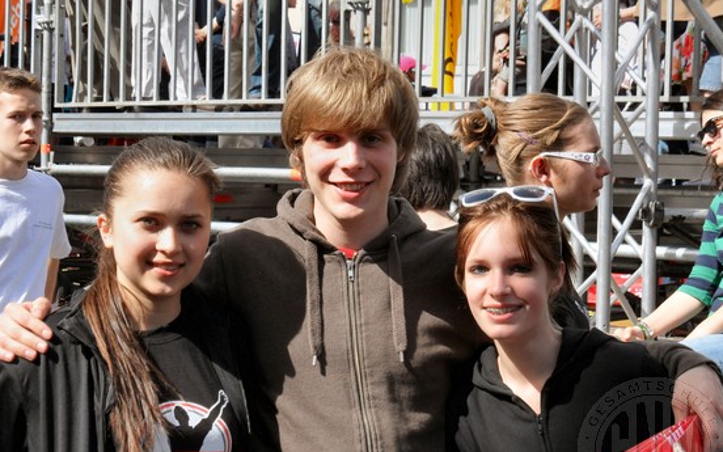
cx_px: 365
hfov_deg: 24.1
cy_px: 257
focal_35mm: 86
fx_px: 1695
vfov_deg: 15.2
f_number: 4.2
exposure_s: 1/350
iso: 80
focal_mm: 13.2
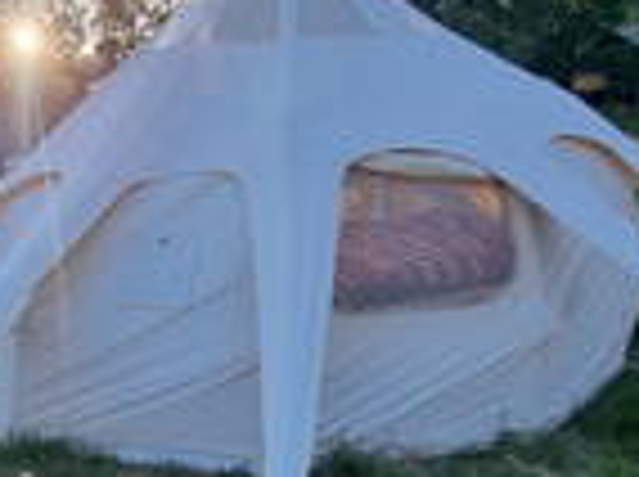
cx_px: 207
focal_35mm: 33
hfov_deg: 54.2
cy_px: 270
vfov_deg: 42.7
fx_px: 608
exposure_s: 1/662
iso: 50
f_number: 2.2
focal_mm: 2.2
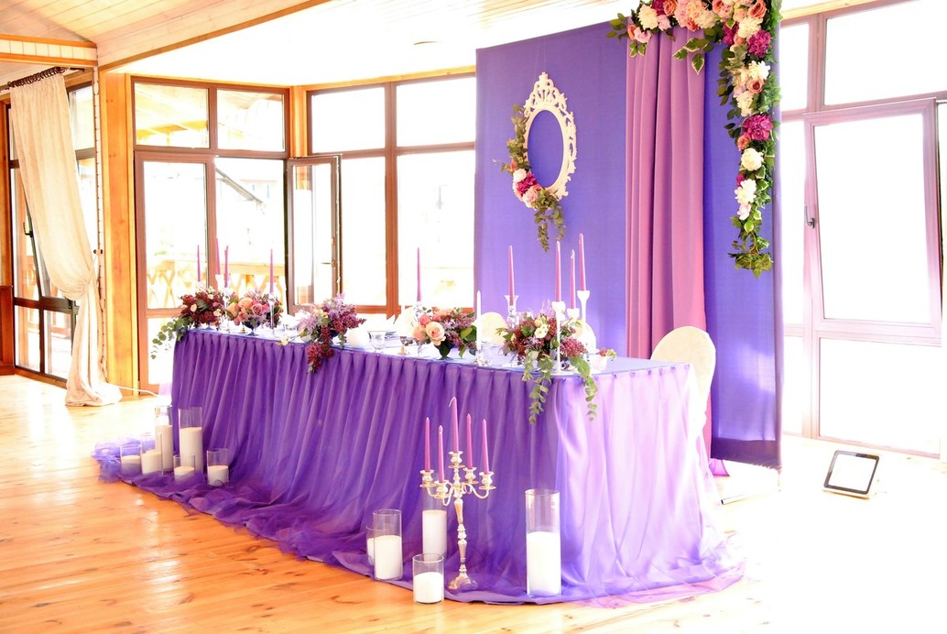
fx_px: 1264
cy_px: 317
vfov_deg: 28.1
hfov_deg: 41.1
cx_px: 474
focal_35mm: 48
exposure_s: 1/200
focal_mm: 32
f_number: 4.2
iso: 1600
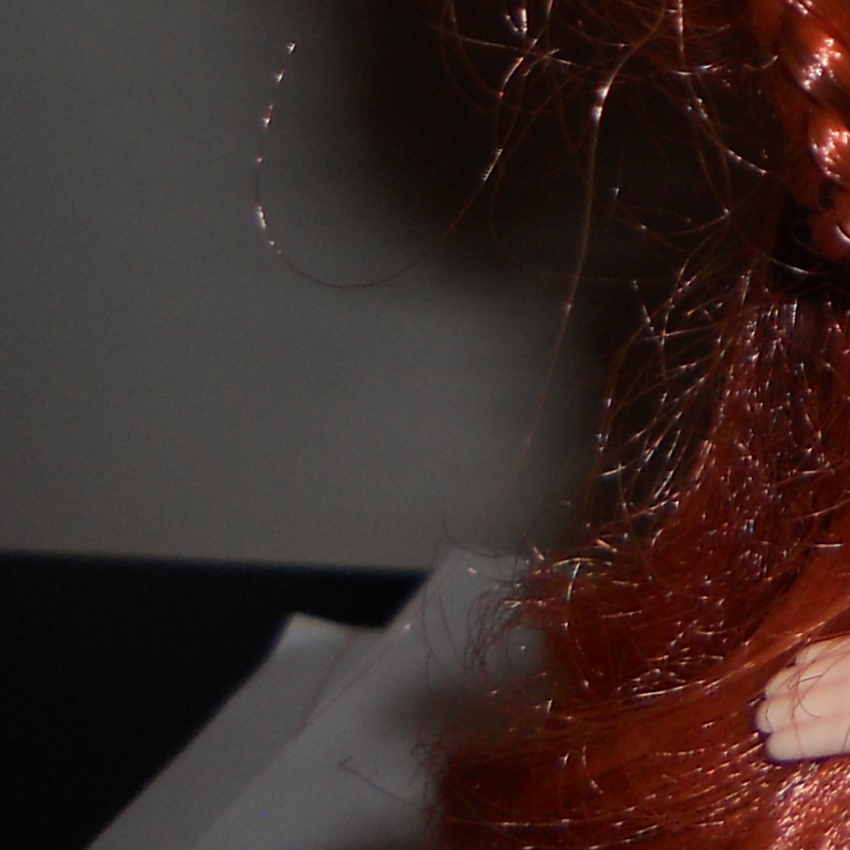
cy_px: -431
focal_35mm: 99
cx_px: 1545
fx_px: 2750
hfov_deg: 15.1
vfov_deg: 16.1
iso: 80
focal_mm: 4.9
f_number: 8
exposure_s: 1/25
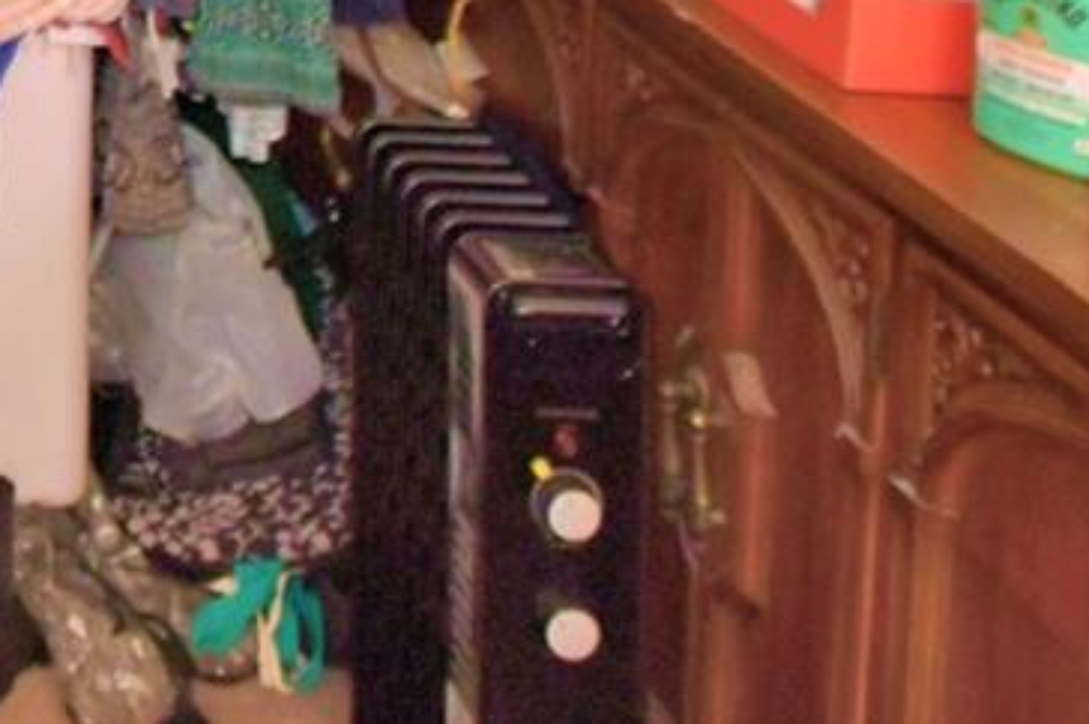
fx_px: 1995
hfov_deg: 24.2
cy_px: -706
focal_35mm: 66
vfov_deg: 16.1
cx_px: -533
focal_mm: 10
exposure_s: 1/30
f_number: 4.5
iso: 1000
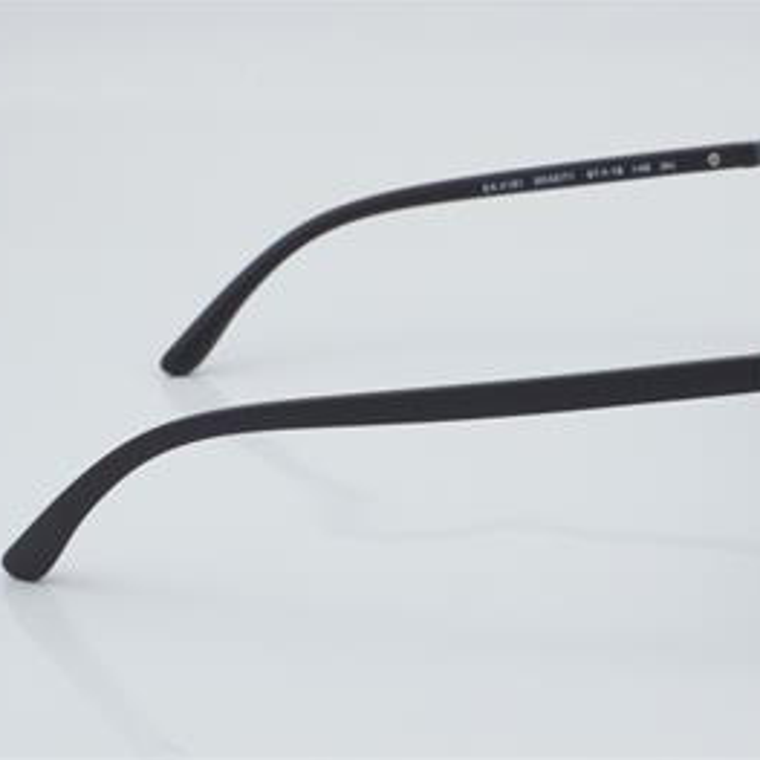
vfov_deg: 17.9
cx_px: 540
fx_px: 2409
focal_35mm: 97
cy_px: 379
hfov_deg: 17.8
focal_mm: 50
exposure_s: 1/4
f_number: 32
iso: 100
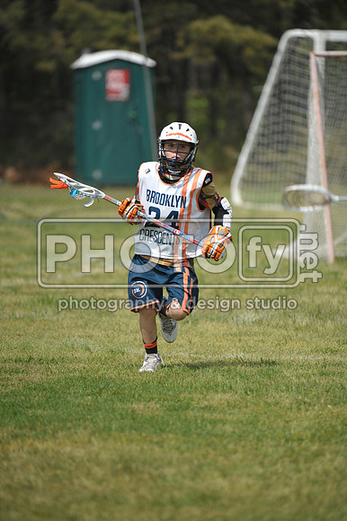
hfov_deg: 4.0
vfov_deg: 6.1
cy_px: 260
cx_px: 174
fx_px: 4921
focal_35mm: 340
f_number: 4
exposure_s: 1/5000
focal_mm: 340
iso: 640
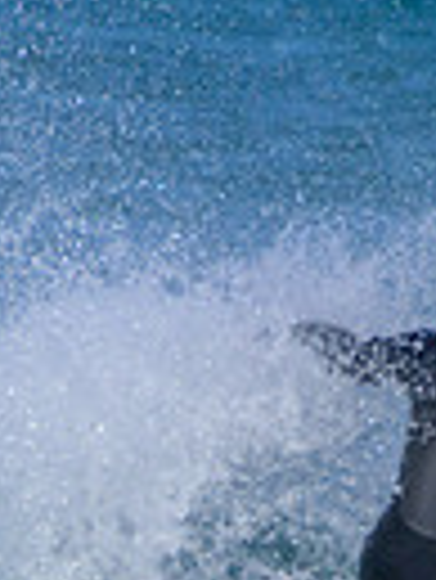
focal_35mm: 3985
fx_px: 66813
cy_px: 956
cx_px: 910
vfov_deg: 0.5
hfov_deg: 0.4
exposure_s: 1/2000
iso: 640
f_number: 11
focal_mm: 800
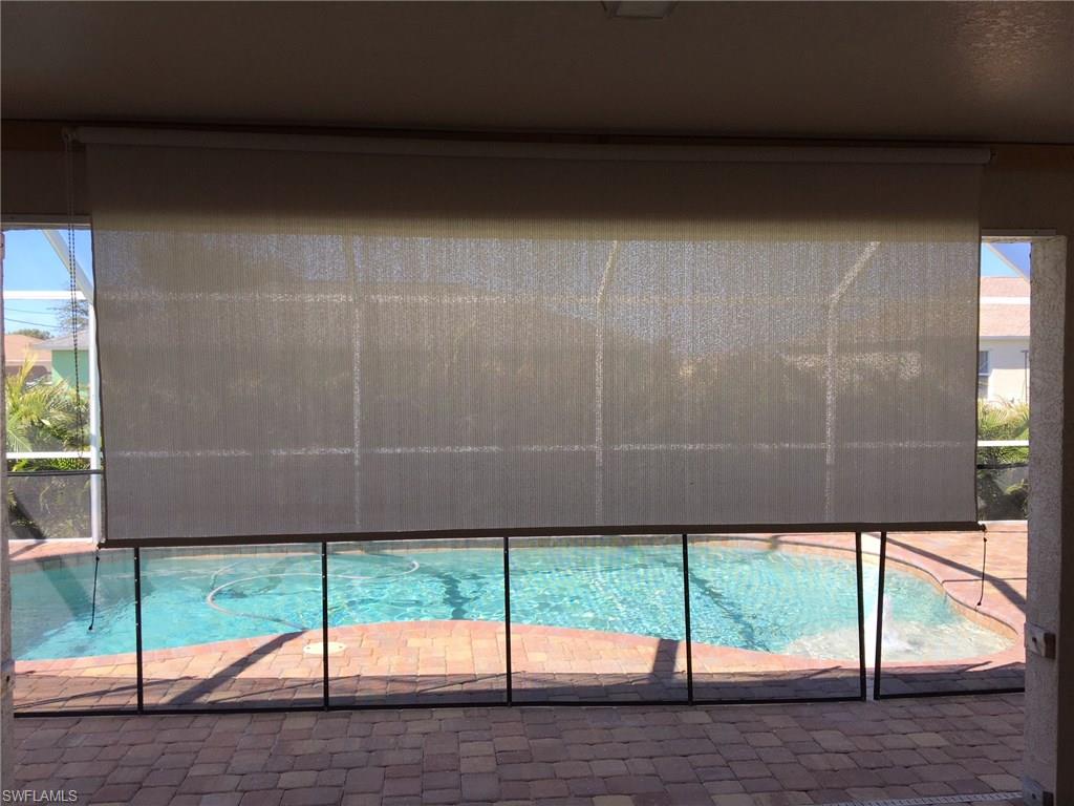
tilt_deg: -1.8
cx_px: 537
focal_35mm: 29
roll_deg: +0.0
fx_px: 900
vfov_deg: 48.2
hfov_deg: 61.7
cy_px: 403
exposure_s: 1/368
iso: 25
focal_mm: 4.15
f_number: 2.2
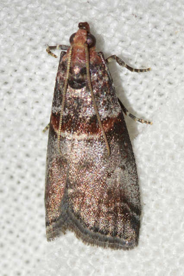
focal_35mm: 150
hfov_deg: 9.1
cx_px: 92
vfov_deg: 13.7
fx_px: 1151
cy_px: 138
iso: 100
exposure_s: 1/200
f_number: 20
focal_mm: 100
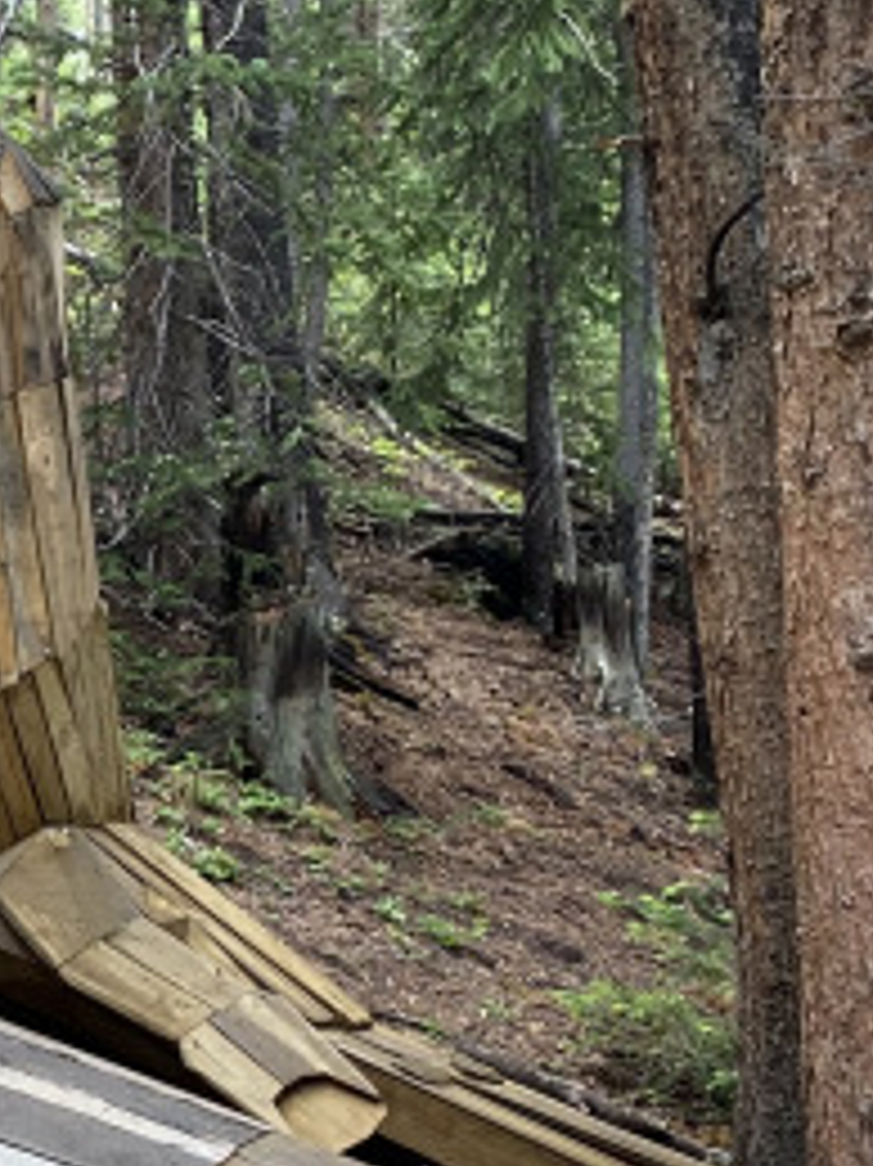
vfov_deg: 18.3
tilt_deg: +4.1
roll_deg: +0.4
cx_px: -518
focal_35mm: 107
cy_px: 801
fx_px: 3601
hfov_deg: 12.9
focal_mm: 4.25
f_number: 1.8
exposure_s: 1/122
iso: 50
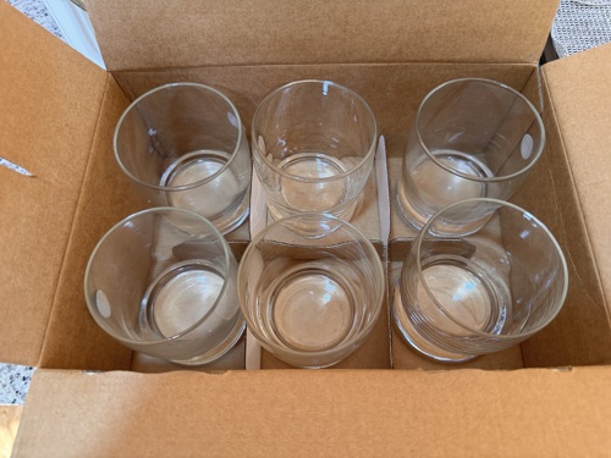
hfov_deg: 71.6
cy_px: 229
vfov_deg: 56.8
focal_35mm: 24
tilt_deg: -67.4
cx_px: 306
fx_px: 424
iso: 200
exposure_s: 1/64
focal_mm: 6.76
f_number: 1.78
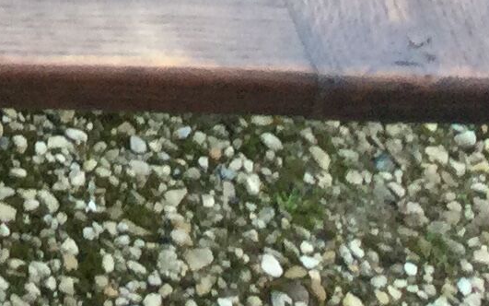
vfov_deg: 5.8
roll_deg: -0.1
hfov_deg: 8.9
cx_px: -876
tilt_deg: -30.1
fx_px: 2692
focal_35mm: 202
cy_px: -747
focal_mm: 3.3
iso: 40
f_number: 2.4
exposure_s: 1/100
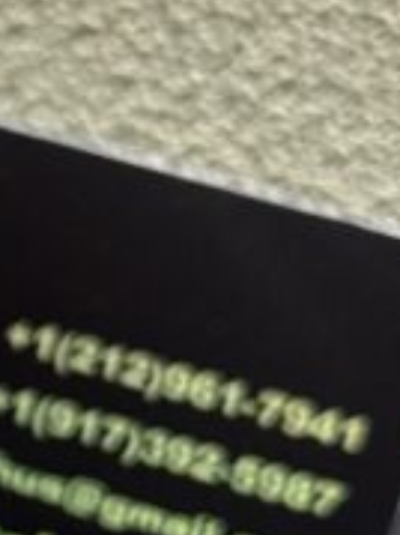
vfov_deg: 9.1
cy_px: 550
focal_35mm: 215
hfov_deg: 6.6
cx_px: -475
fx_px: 3316
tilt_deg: -48.1
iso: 80
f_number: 1.78
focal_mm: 6.76
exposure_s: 1/100
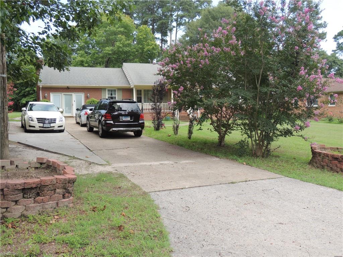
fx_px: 327
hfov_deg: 55.4
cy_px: 128
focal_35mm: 33
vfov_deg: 42.9
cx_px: 172
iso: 100
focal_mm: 5.8
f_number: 3.2
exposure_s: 1/400
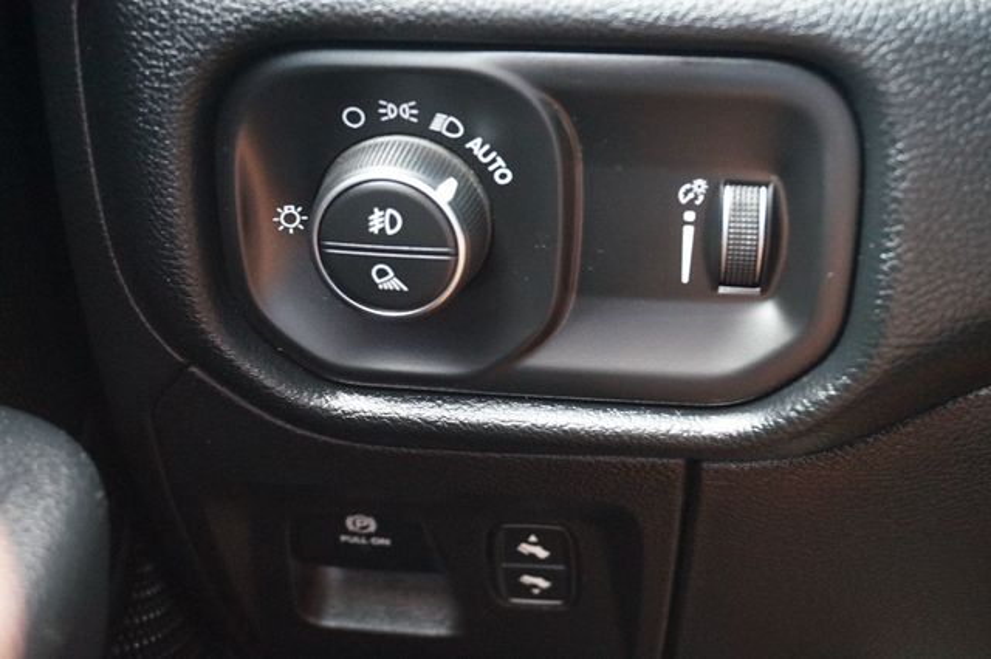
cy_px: 330
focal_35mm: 50
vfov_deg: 27.2
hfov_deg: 40.0
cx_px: 496
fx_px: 1362
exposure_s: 1/15
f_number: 5
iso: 3200
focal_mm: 33
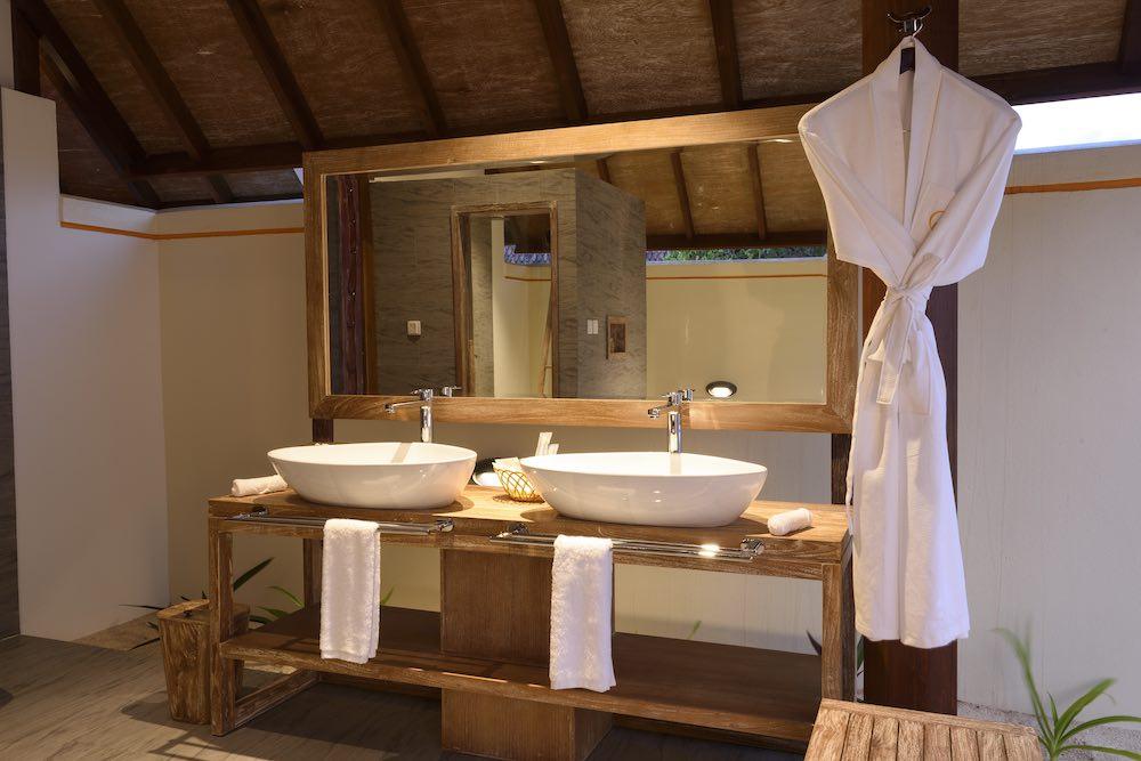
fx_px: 919
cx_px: 570
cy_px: 380
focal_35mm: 29
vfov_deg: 45.0
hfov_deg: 63.7
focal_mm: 29
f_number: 16
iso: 100
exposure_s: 2
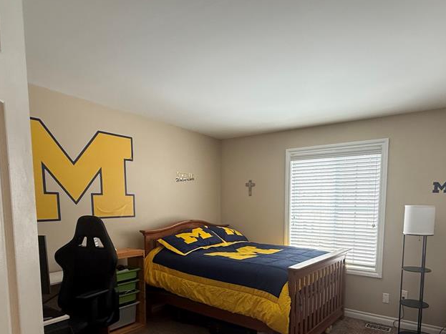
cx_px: 268
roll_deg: -0.4
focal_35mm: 23
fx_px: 296
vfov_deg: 56.9
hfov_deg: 73.1
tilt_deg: -5.7
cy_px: 236
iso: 160
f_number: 2.2
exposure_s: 1/120
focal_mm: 2.22
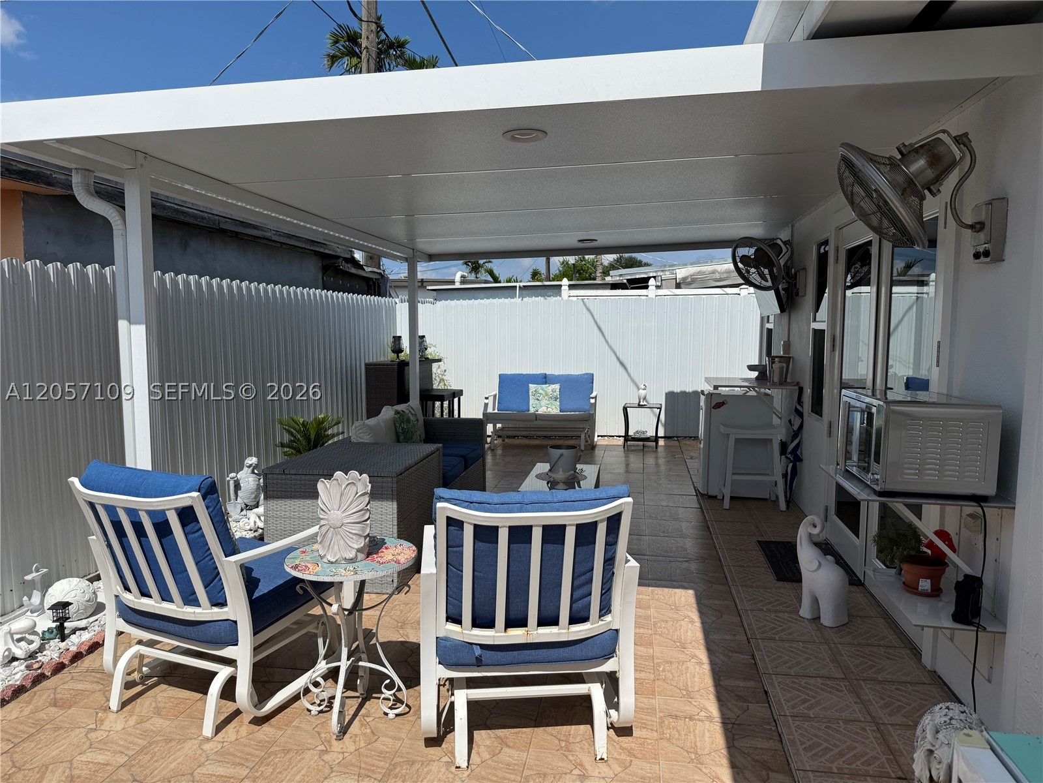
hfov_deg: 71.6
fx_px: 723
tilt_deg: -5.5
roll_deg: -0.1
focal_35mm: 24
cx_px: 522
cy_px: 392
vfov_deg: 56.8
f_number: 1.78
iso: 80
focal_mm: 6.76
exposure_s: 1/8130
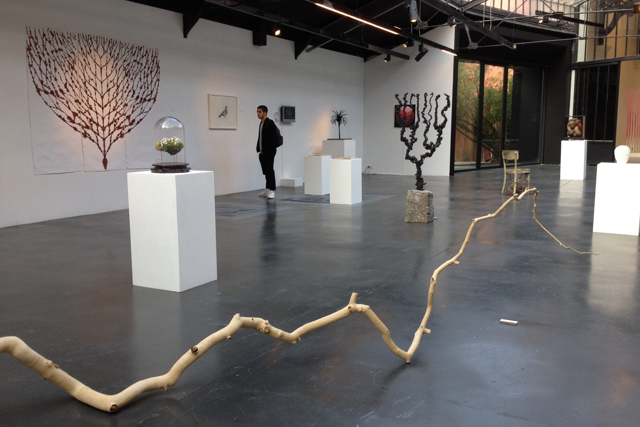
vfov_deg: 35.9
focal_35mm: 37
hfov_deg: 51.9
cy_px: 211
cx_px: 325
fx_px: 658
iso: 64
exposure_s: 1/120
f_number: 2.4
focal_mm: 4.28
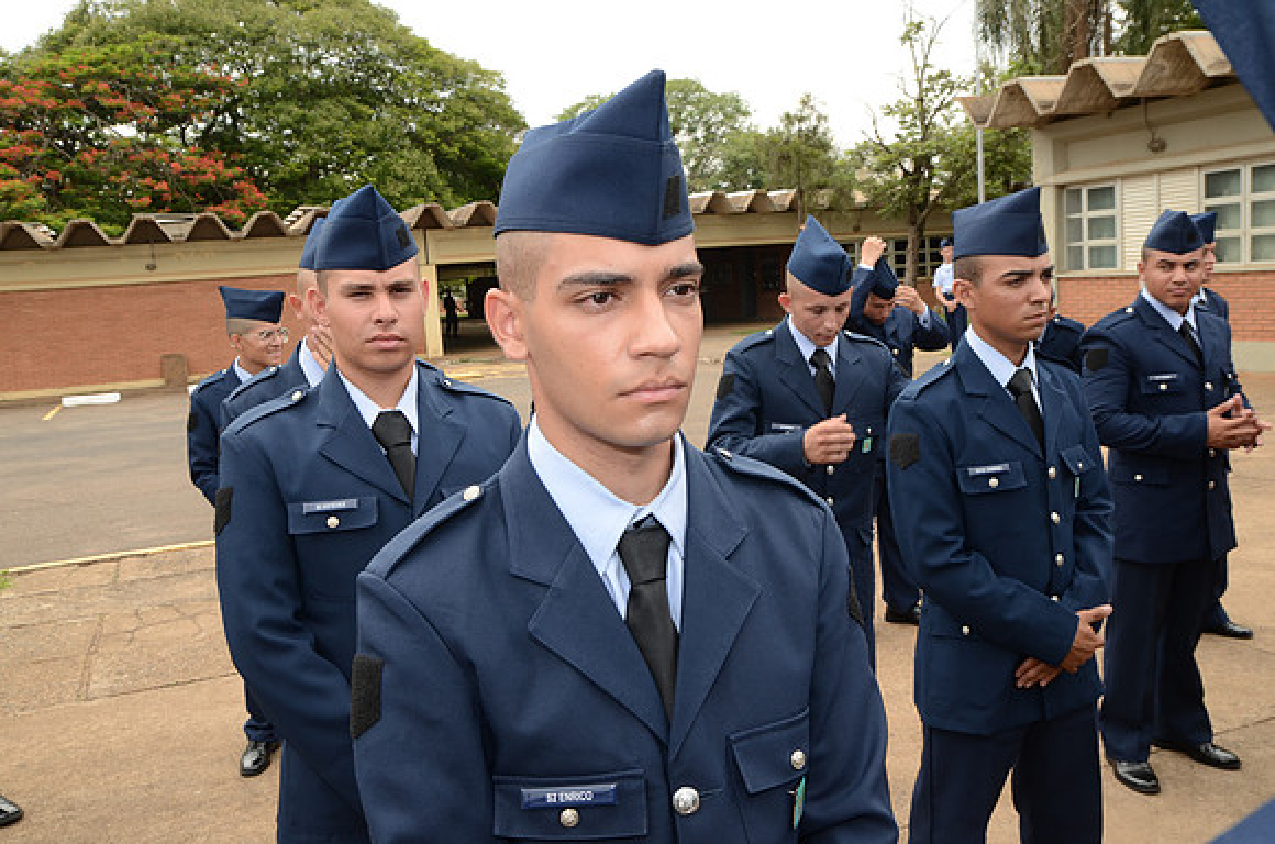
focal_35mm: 30
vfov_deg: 43.4
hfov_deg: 62.0
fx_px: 1060
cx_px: 638
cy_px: 422
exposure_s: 1/250
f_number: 9
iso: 320
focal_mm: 20
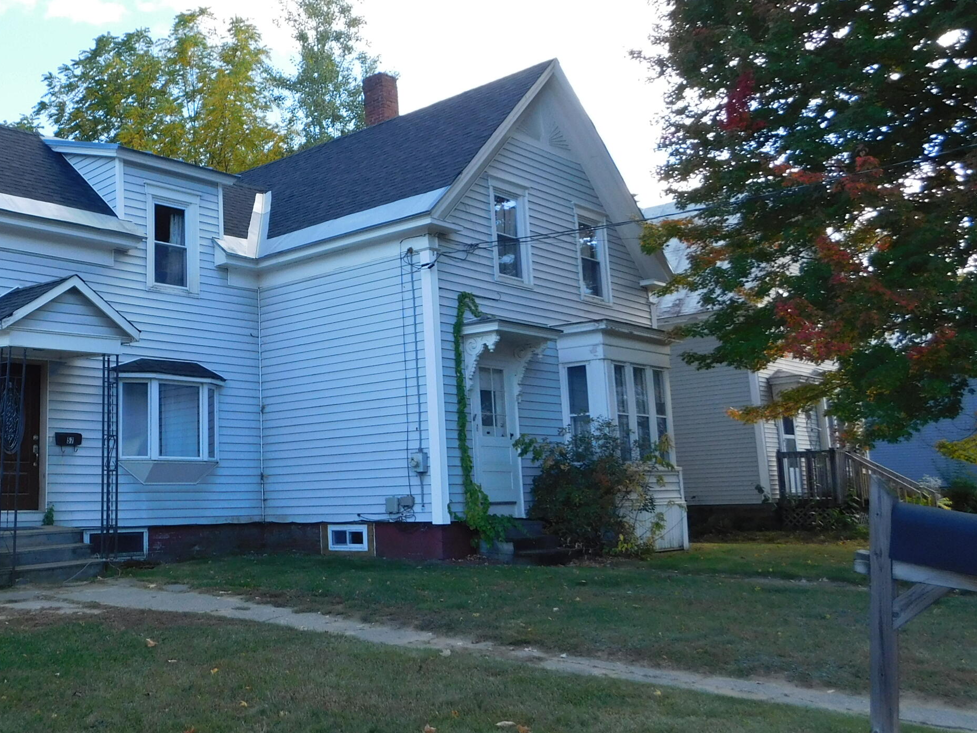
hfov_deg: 48.4
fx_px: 1044
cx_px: 259
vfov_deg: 38.6
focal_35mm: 37
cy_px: 309
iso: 125
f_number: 3
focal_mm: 4
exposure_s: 1/400
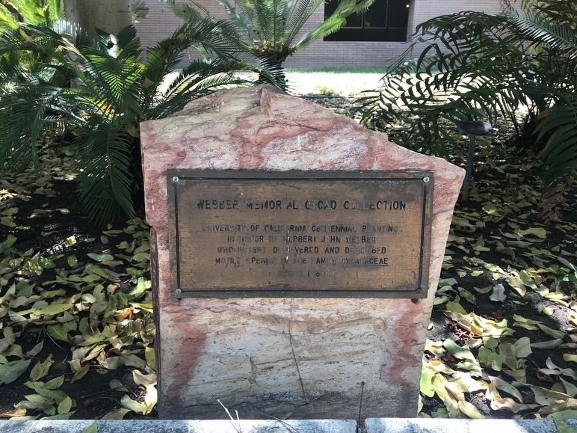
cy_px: 221
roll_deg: +1.0
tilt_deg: -18.4
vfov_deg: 48.2
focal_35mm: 29
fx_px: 483
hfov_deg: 61.7
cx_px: 283
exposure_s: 1/160
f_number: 1.8
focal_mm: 3.99
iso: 20
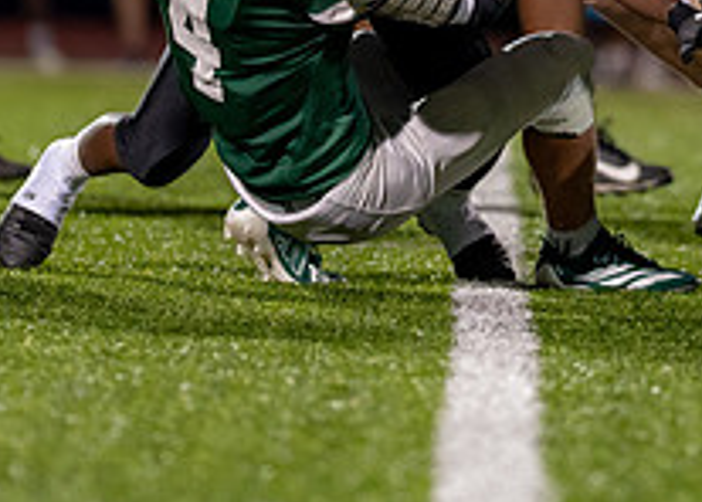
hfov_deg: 3.8
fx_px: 10530
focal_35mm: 528
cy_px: -145
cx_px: 586
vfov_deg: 2.7
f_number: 1.8
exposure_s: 1/1250
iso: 1000
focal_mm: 135
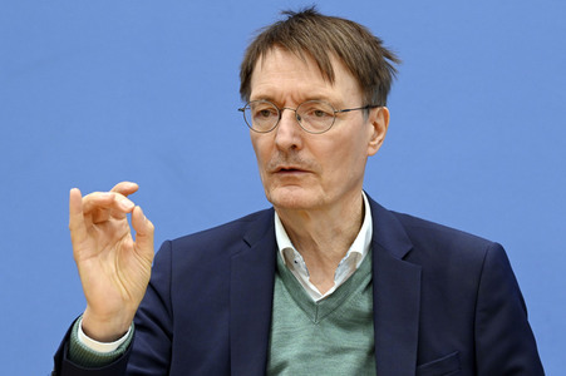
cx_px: 283
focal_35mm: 112
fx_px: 1760
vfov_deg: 12.2
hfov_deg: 18.3
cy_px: 188
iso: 4000
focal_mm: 112
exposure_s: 1/400
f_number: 6.3
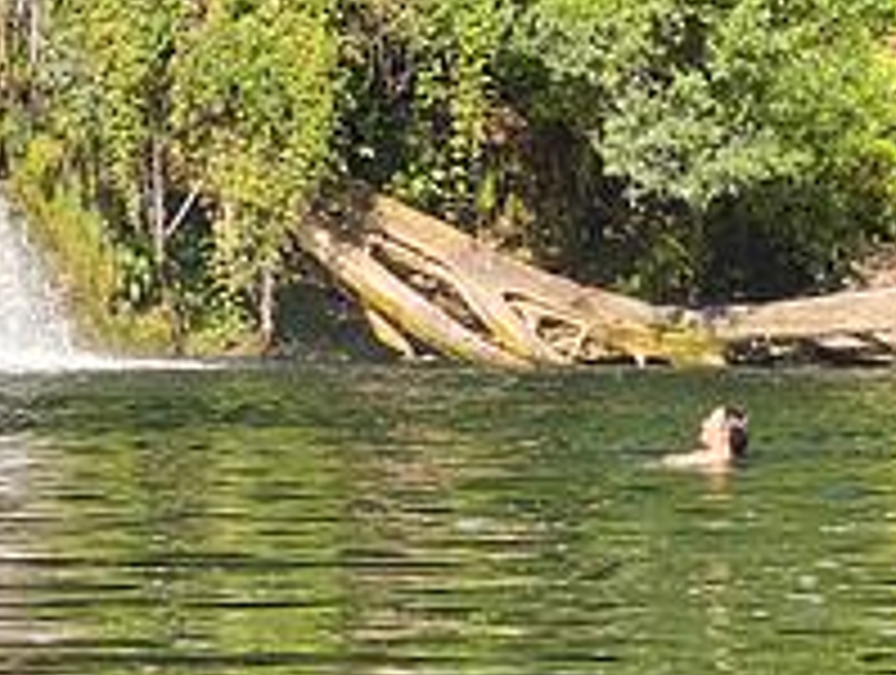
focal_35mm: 162
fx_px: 4201
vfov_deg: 9.2
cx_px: -234
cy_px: 326
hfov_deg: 11.9
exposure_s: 1/320
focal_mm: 6
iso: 20
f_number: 2
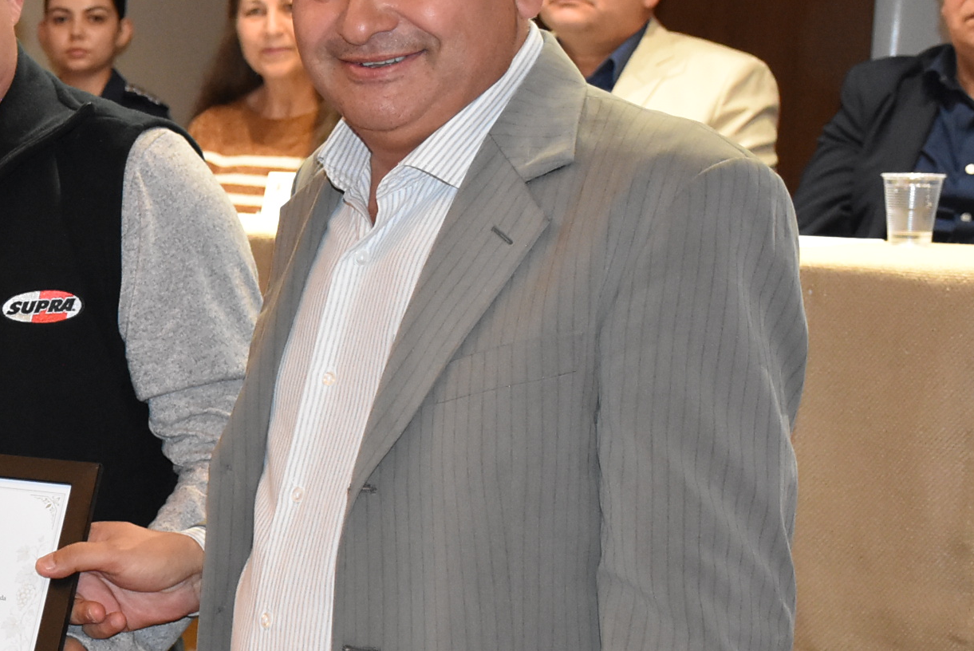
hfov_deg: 19.4
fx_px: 2686
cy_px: 393
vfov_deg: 13.8
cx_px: -177
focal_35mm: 99
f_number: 4
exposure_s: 1/60
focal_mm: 27
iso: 2800
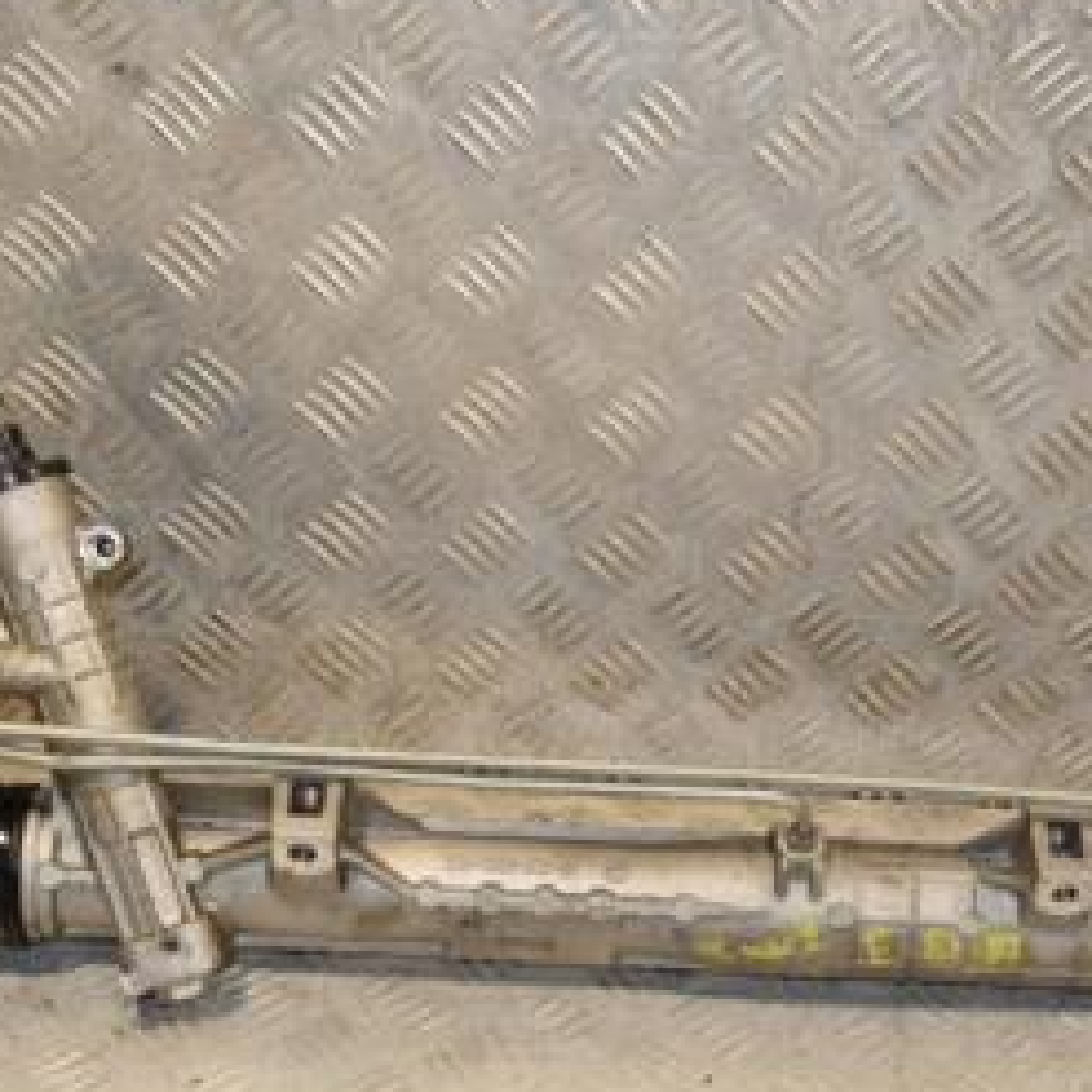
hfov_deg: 25.3
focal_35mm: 68
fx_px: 2427
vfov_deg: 25.2
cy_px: 752
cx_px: 659
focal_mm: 22
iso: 800
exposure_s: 1/200
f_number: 5
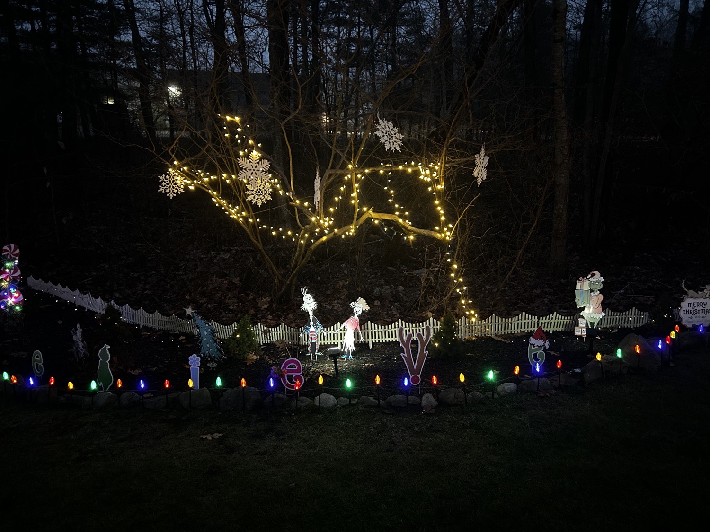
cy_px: 266
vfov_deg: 53.1
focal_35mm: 26
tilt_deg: -15.9
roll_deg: -1.0
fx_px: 533
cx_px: 355
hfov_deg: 67.3
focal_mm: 5.7
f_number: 1.5
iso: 1000
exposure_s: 1/15
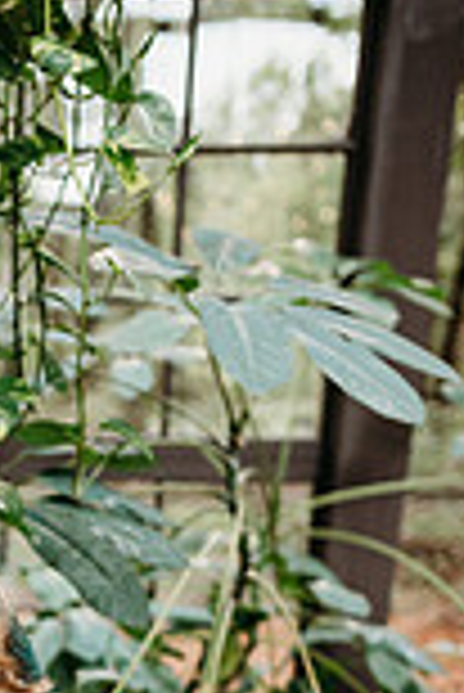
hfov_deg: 18.0
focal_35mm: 70
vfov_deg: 26.3
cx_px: -162
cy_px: 783
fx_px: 1350
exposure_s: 1/250
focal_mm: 24
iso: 640
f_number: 2.2
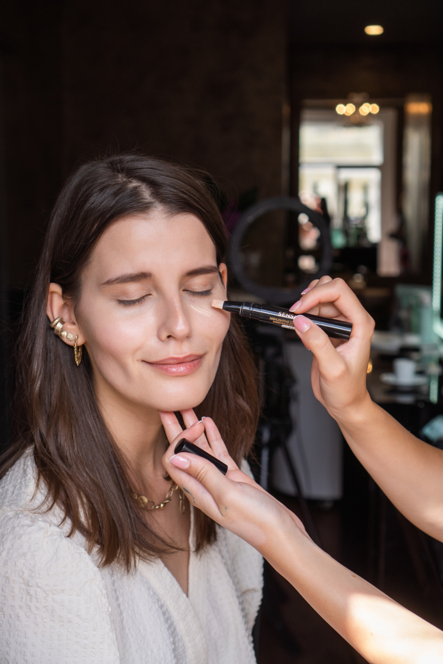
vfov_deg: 38.2
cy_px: 332
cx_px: 222
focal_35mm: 52
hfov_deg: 26.0
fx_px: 960
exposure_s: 1/320
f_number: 3.5
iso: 250
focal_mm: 35
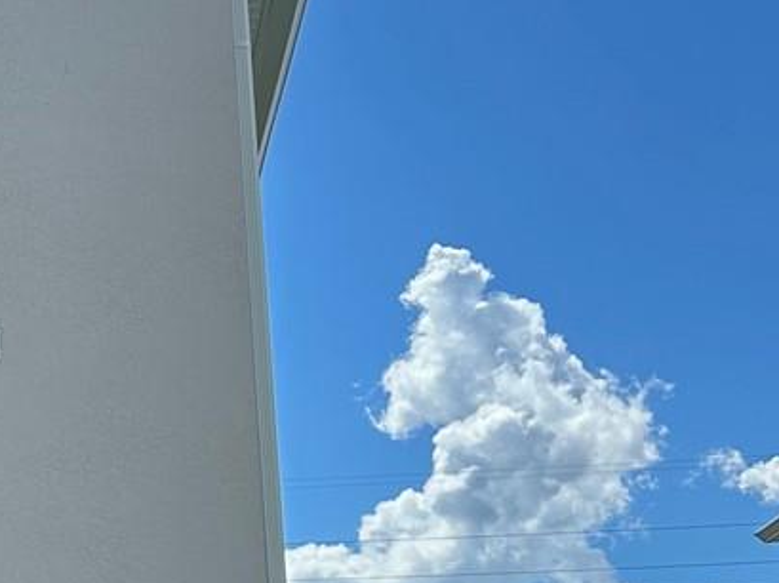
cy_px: 577
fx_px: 2114
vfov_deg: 15.4
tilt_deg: +9.8
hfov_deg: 17.7
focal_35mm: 94
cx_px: -529
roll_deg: -1.3
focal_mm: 6.86
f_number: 1.78
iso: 80
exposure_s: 1/6211
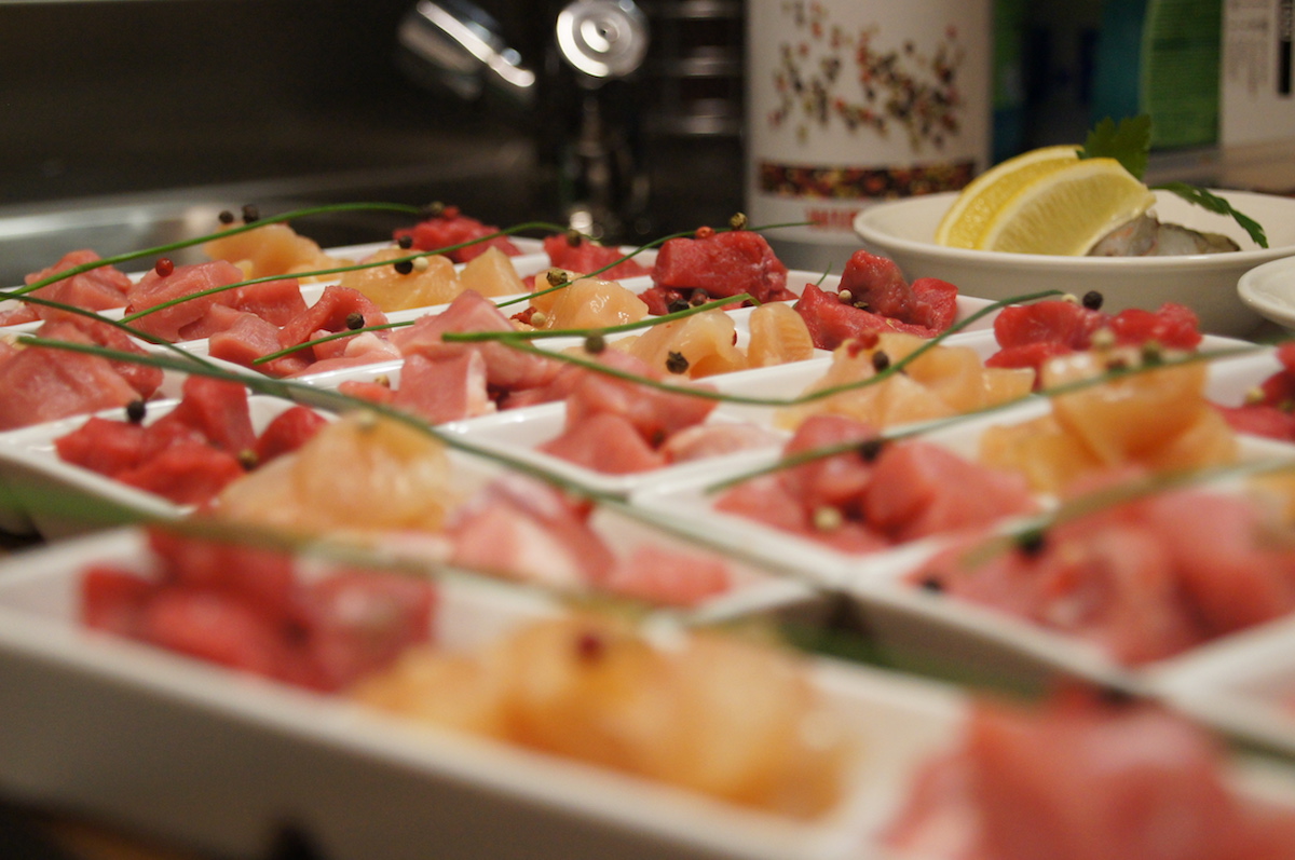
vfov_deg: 22.6
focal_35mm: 60
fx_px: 2156
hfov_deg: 33.4
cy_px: 430
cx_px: 648
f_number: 4.5
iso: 1600
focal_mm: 40
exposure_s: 1/80
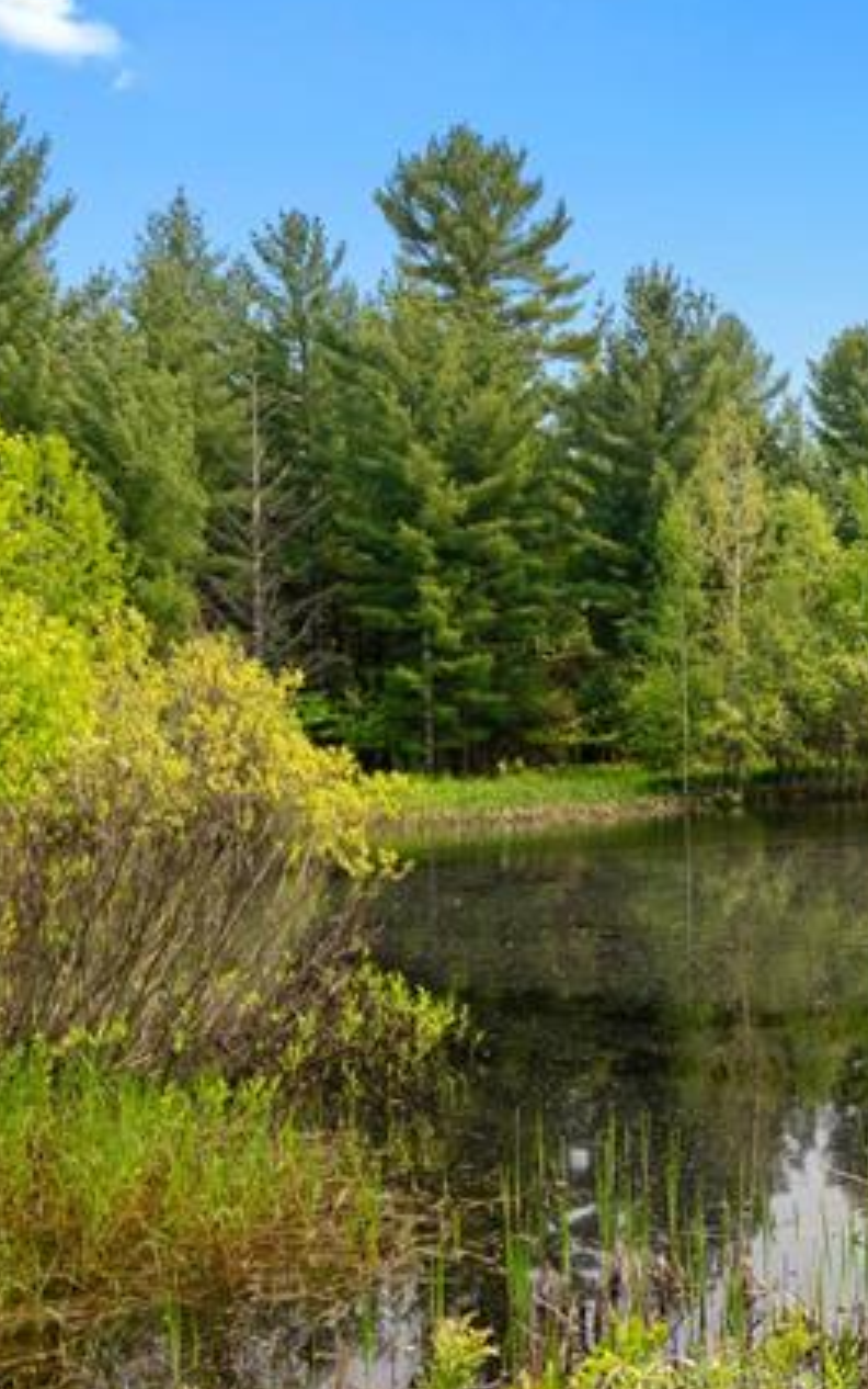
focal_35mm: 42
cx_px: 1016
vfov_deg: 47.1
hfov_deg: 27.3
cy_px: 759
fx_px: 1589
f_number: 9
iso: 400
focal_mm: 17
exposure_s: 1/400
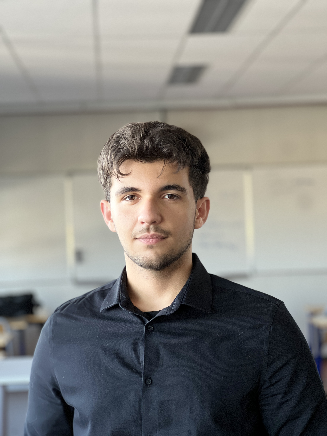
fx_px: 970
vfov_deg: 25.3
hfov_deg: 19.1
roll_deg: +2.5
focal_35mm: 77
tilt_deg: +0.9
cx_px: 164
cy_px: 218
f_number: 2.8
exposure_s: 1/40
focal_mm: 9
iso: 160
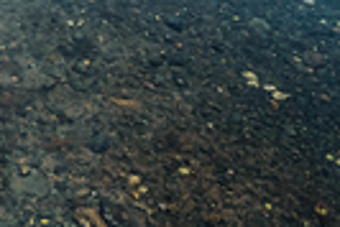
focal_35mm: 75
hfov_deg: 23.3
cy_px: -186
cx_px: -123
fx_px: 709
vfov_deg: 15.5
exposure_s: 1/5
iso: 64
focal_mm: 8
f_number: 10
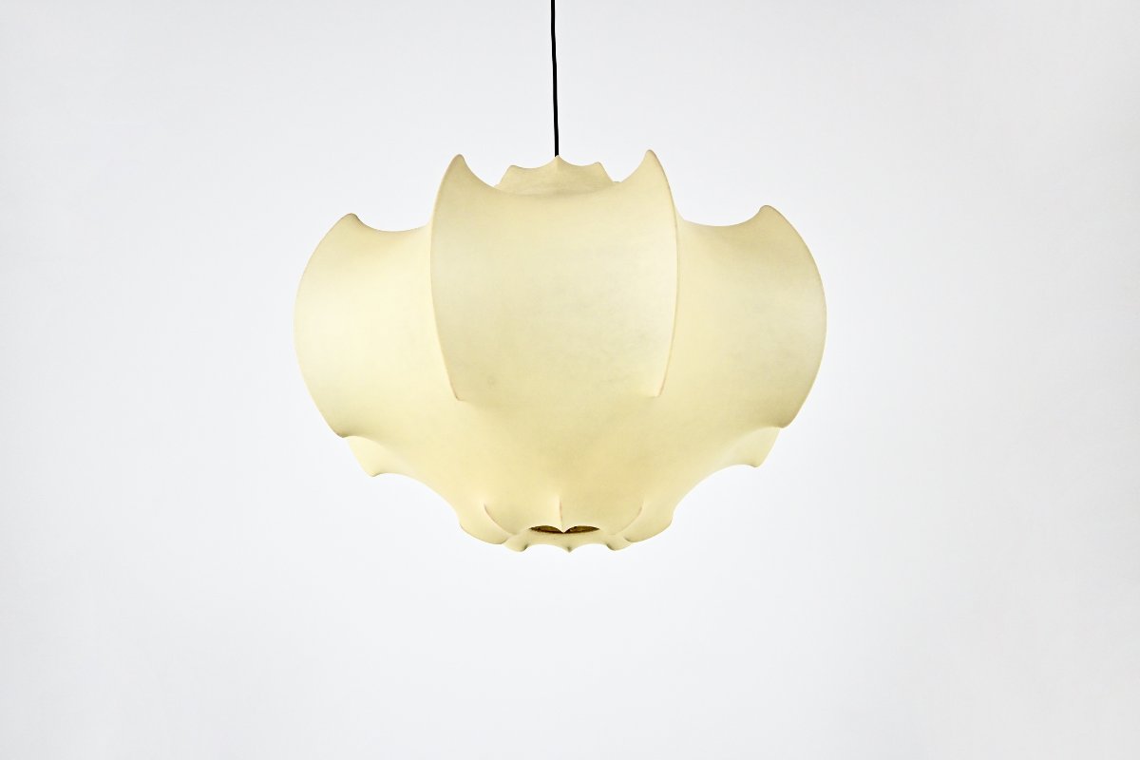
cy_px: 380
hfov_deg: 51.3
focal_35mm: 38
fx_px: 1187
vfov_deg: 35.5
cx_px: 570
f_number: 3.8
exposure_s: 1/125
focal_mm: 25
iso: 900
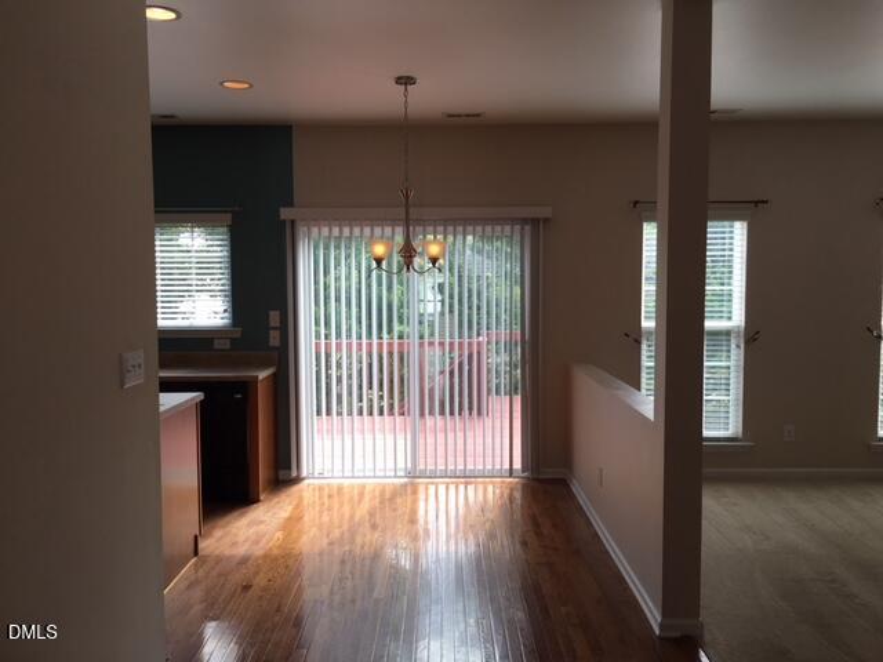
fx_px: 740
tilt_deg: -3.7
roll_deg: +0.1
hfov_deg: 61.7
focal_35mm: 29
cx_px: 442
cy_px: 331
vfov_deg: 48.2
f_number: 2.2
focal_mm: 4.15
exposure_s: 1/108
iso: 25
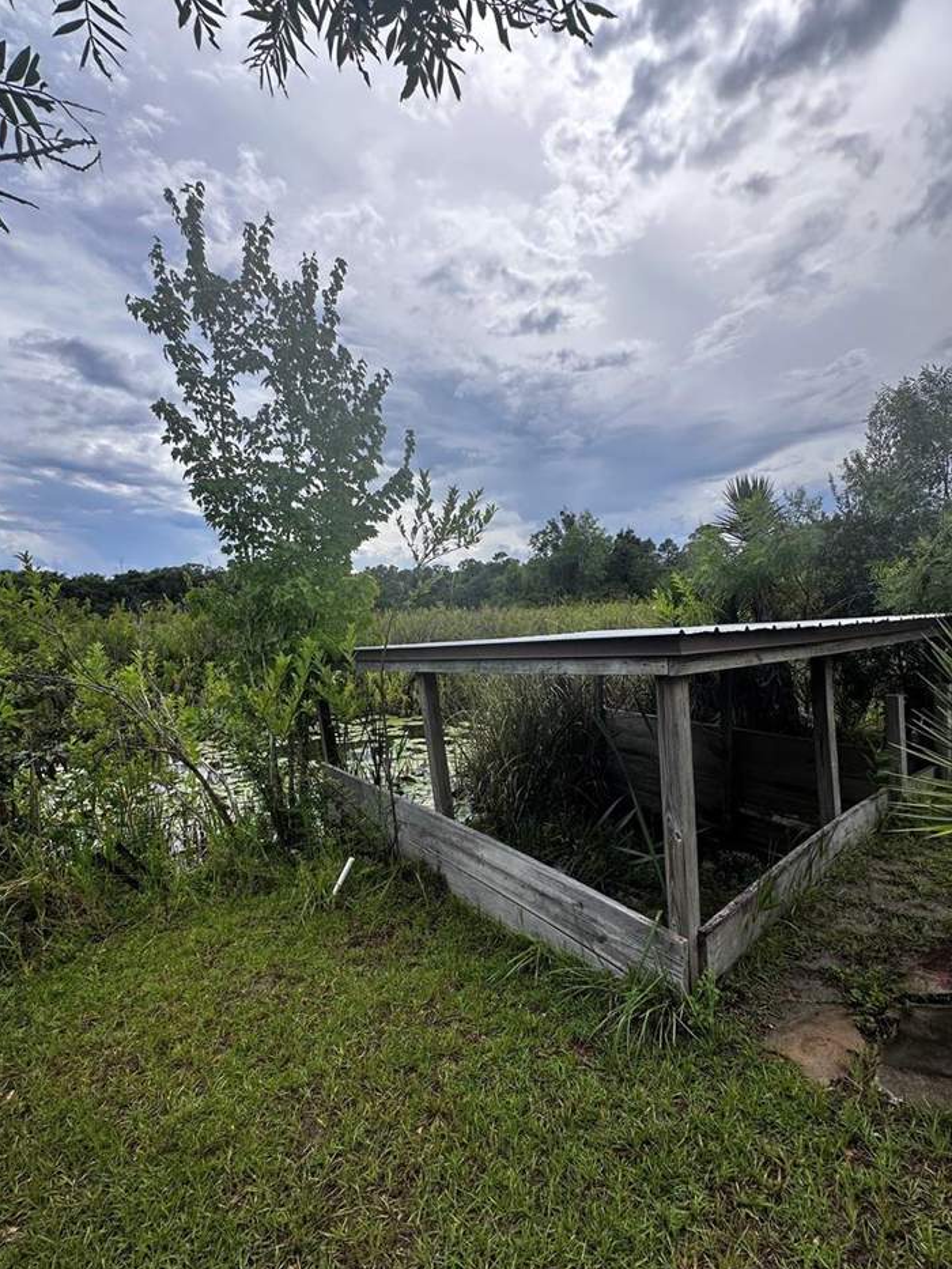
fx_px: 587
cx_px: 496
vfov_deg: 94.4
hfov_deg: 78.1
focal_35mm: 16
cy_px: 671
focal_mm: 2.22
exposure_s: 1/1855
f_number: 2.2
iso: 50
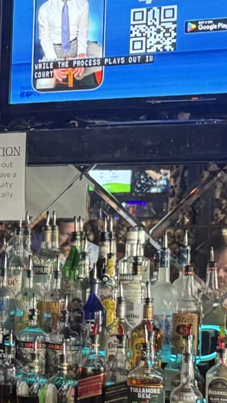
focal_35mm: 114
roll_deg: -0.3
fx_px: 1220
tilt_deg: -3.1
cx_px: -336
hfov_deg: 9.4
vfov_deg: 18.7
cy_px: 270
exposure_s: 1/60
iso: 800
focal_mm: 6.76
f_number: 1.78
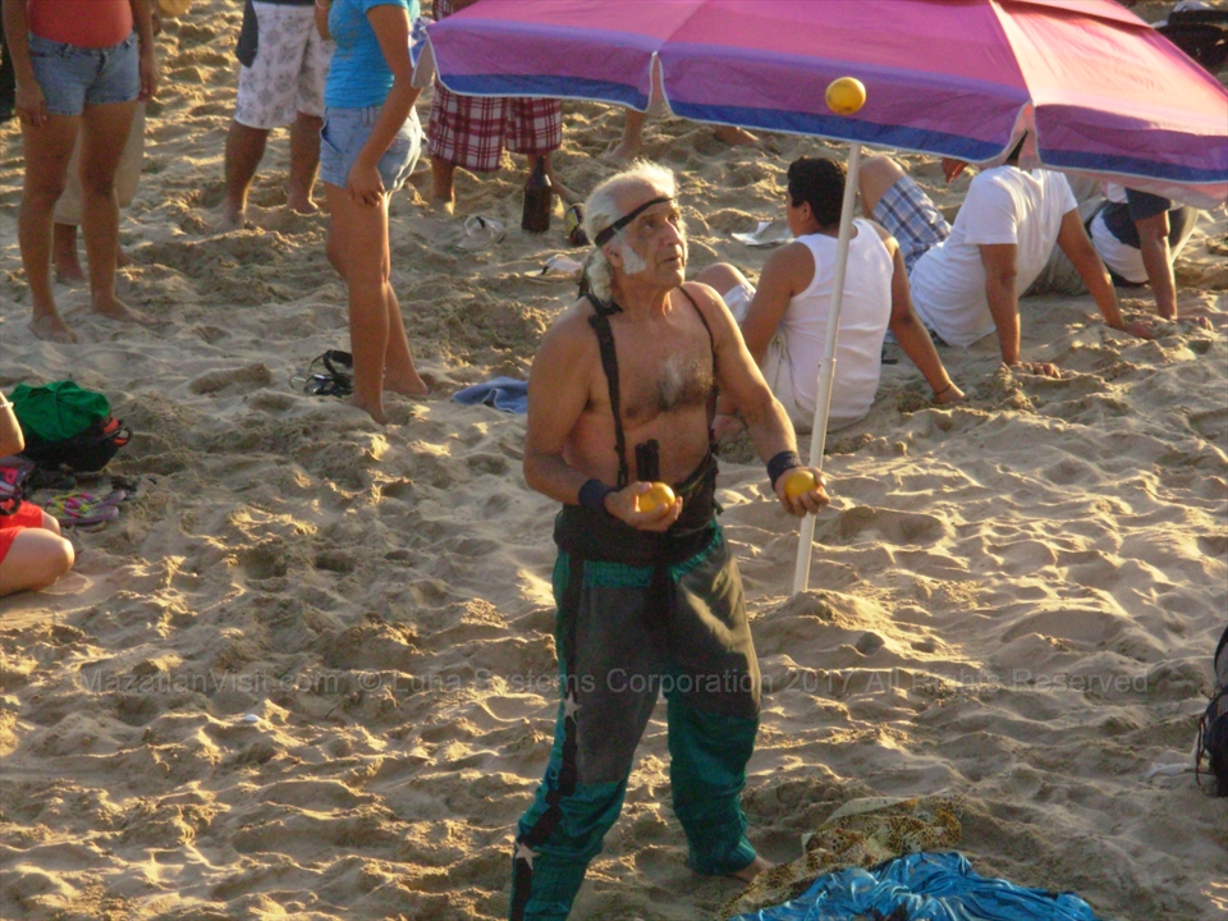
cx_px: 614
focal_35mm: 153
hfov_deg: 12.9
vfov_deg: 9.7
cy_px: 460
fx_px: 5428
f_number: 4.7
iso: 200
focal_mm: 25.3
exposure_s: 1/395
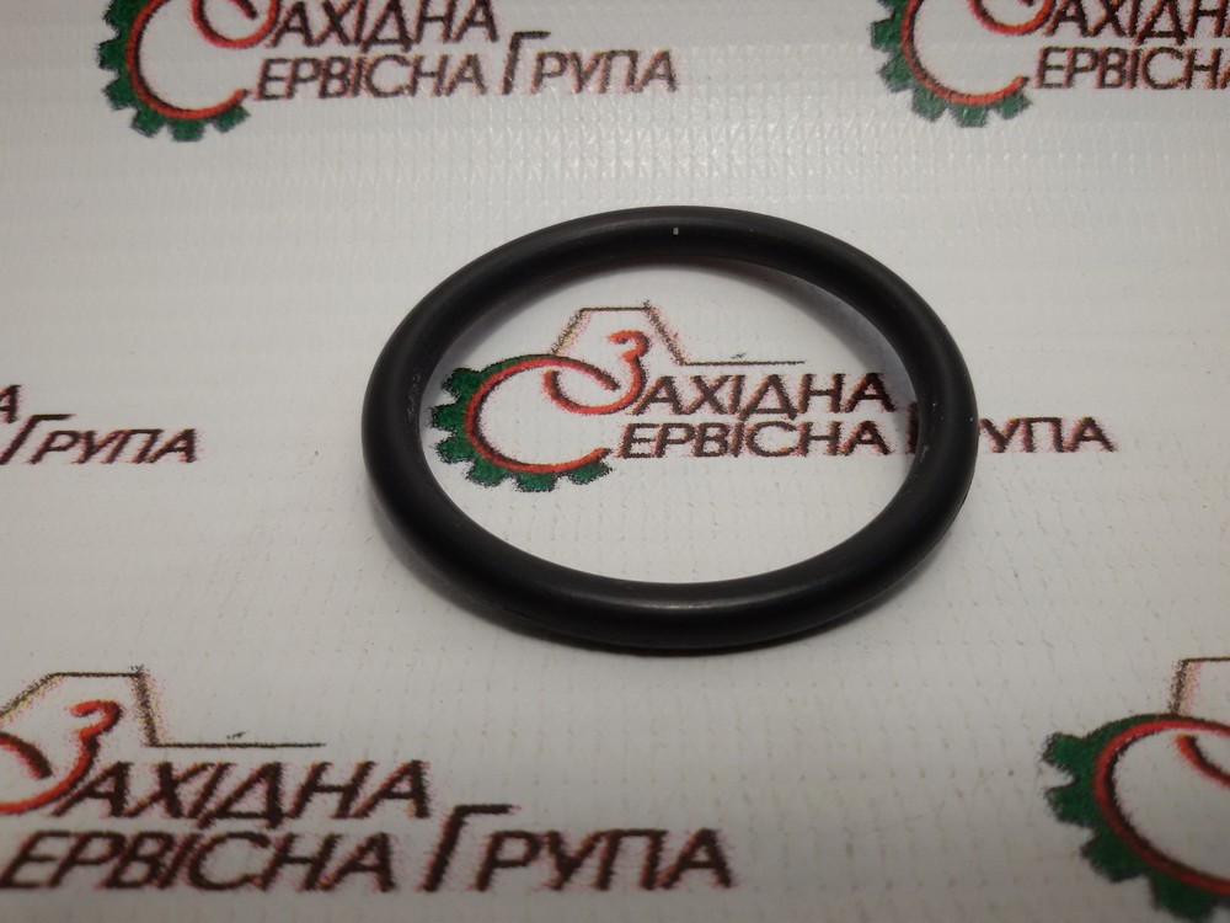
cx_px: 615
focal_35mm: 31
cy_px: 462
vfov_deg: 45.4
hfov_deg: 58.4
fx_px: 1102
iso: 50
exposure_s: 1/100
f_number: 2.4
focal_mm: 2.93
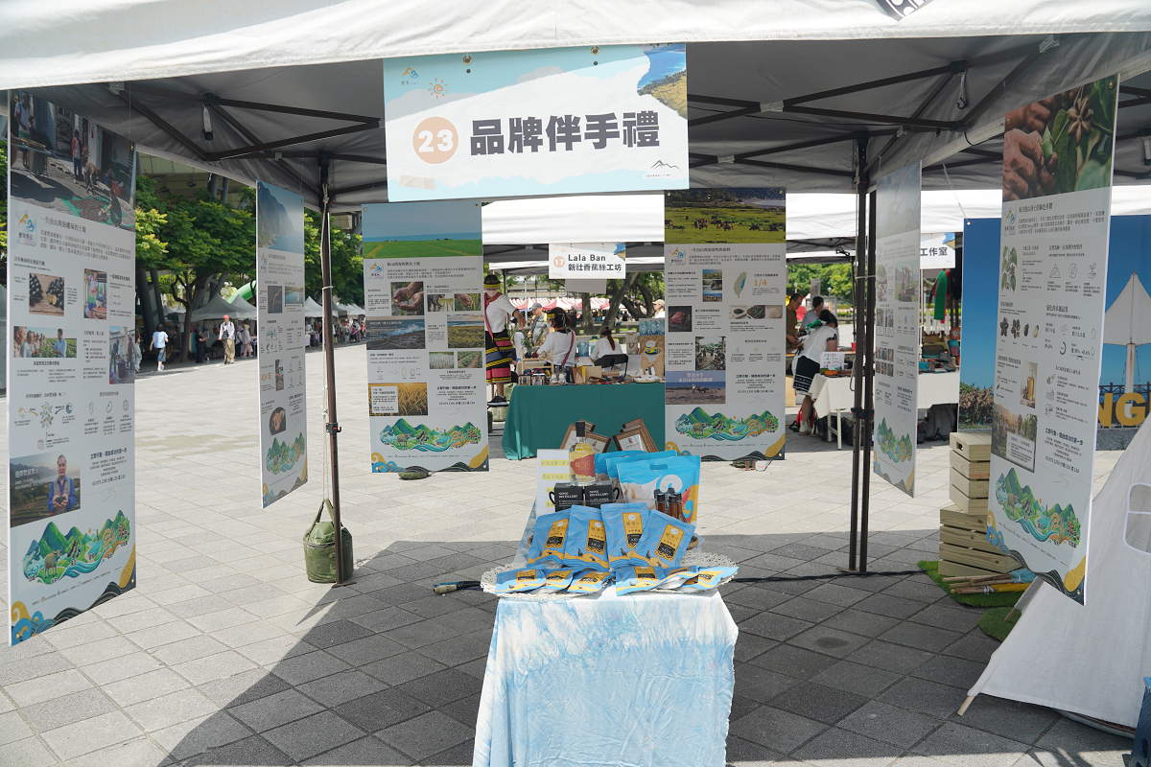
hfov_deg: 65.5
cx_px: 576
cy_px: 384
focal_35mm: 28
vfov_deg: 46.4
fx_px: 895
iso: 100
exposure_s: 1/320
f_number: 5.6
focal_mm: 28
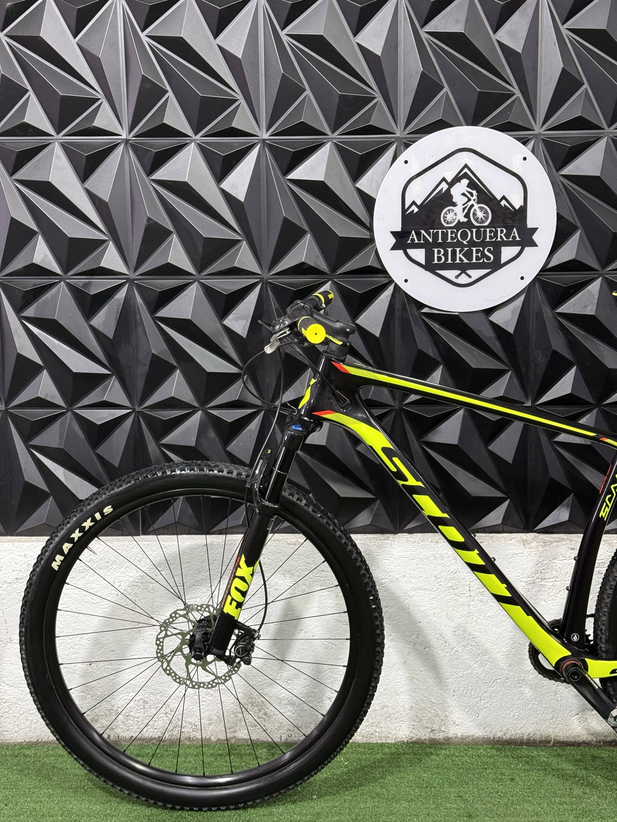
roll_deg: +0.1
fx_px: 1141
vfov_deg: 39.7
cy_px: 411
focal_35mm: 48
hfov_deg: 30.3
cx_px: 308
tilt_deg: -9.3
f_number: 1.78
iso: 160
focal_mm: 6.76
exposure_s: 1/60
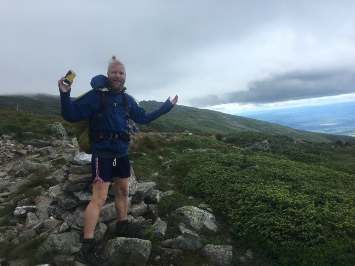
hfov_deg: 61.7
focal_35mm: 29
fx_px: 297
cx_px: 178
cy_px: 133
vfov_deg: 48.2
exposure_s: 1/725
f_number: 2.2
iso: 25
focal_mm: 4.15
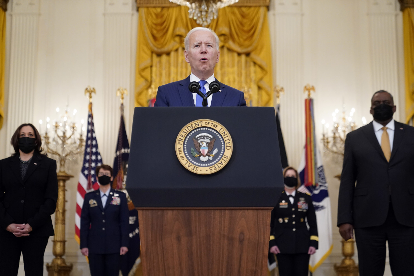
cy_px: 138
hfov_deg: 31.4
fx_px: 736
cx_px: 207
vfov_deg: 21.2
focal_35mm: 64
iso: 5000
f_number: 2.8
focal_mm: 64
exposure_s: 1/250
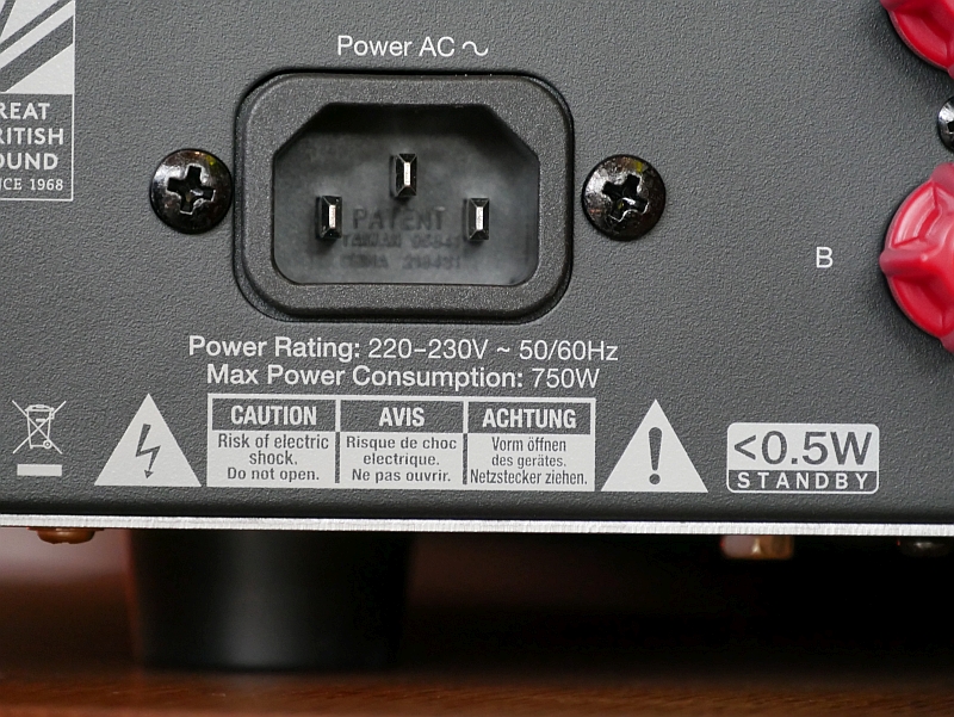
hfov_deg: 7.1
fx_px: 7721
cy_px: 358
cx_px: 477
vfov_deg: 5.3
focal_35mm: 280
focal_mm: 140
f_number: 5.6
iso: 3200
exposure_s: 1/60
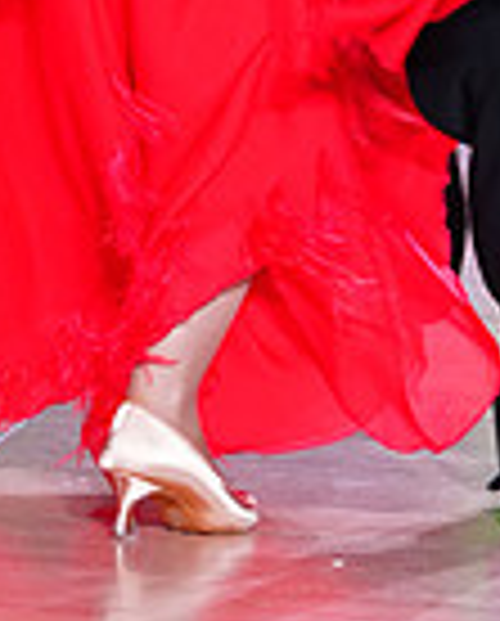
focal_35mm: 464
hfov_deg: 3.3
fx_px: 8555
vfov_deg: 4.1
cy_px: -356
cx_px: 52
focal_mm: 118
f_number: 4
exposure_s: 1/250
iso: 2500
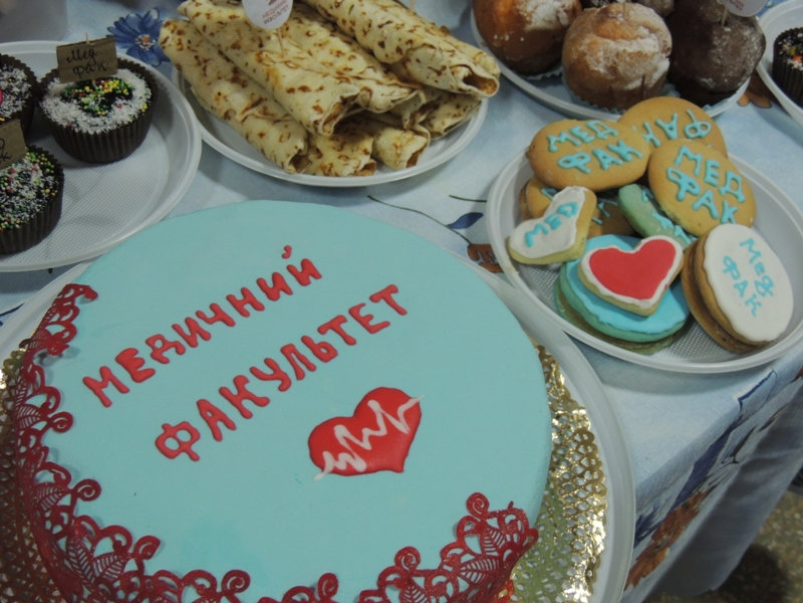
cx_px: 402
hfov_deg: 40.4
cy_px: 302
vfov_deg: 30.9
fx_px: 1090
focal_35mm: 47
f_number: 3.5
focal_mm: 8.3
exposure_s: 1/15
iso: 400
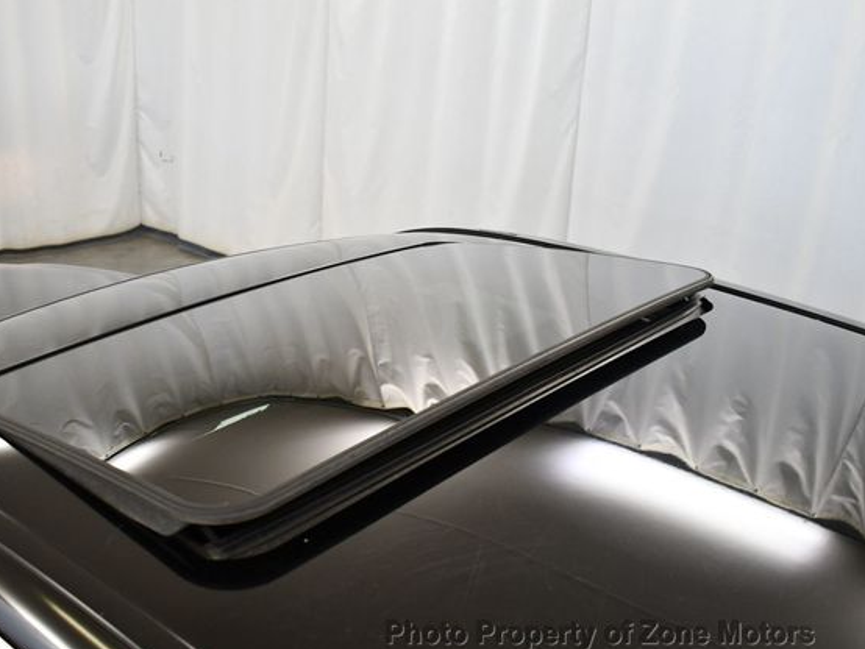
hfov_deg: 46.6
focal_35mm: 40
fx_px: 1000
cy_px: 329
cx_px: 367
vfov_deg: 36.0
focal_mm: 18
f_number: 3.5
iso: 1000
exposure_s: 1/125
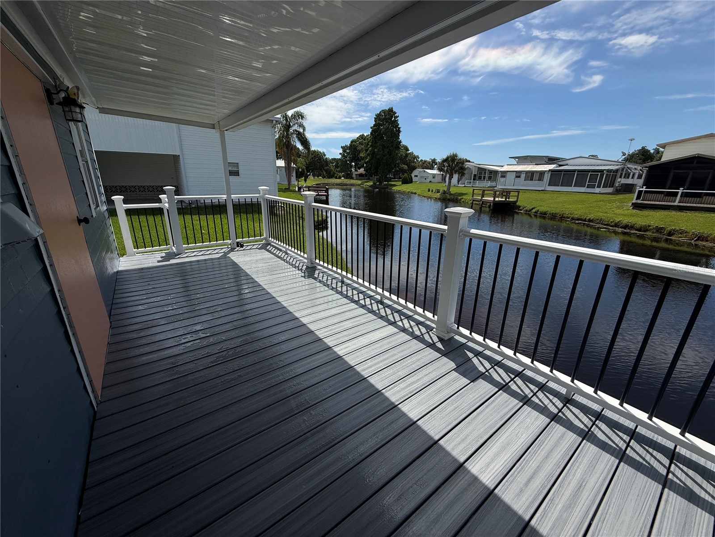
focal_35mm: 14
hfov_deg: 102.1
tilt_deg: -17.6
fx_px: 289
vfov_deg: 85.7
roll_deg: -1.1
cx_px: 358
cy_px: 268
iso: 50
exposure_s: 1/3663
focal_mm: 2.22
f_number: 2.2
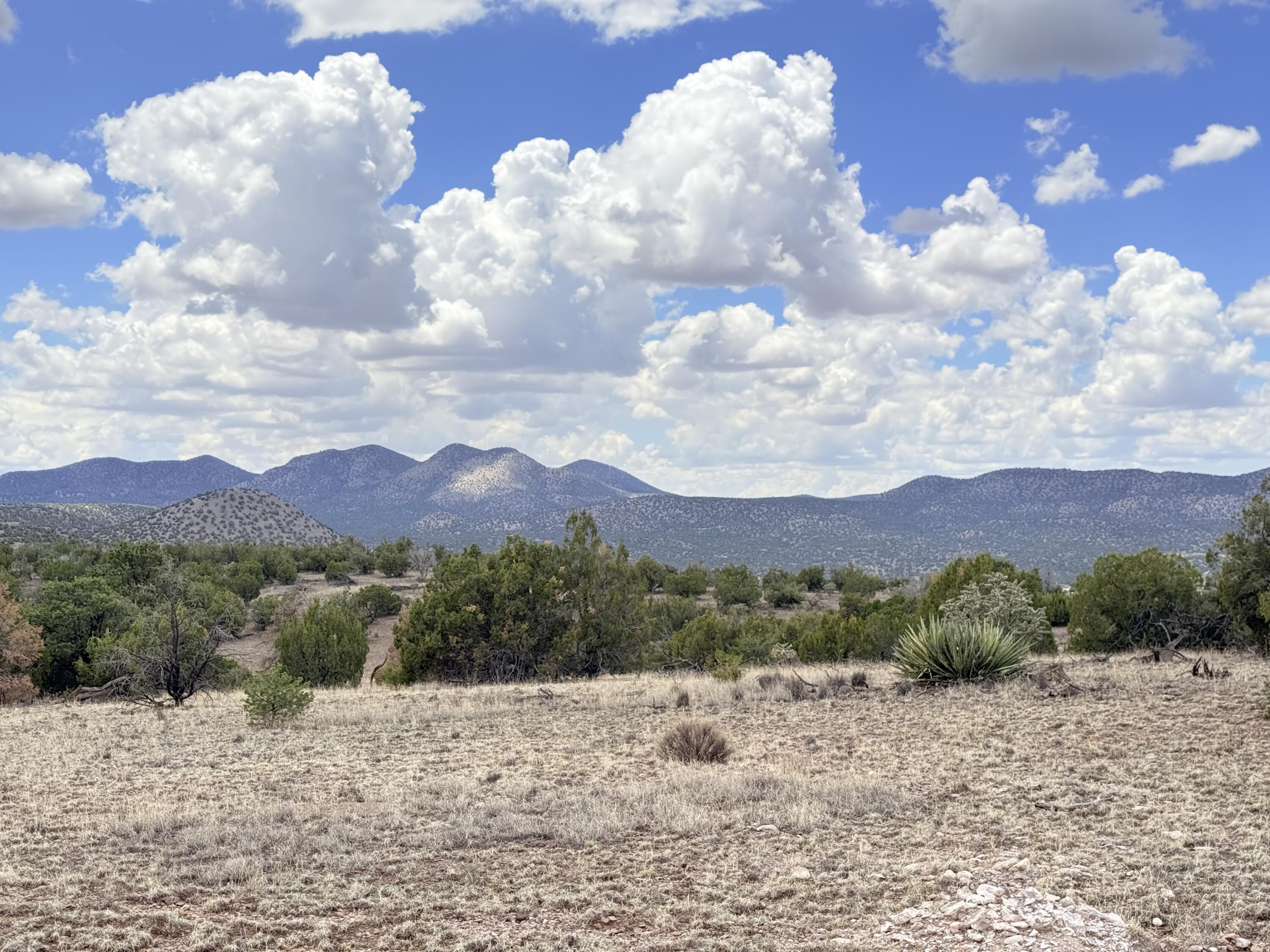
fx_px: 1761
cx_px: 635
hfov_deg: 39.7
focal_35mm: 48
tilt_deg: +1.1
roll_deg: +0.6
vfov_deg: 30.3
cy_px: 476
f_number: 1.78
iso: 100
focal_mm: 6.76
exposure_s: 1/2208
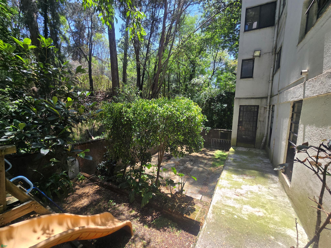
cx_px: 166
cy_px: 124
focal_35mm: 13
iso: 50
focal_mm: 2.2
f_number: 2.2
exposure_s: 1/673
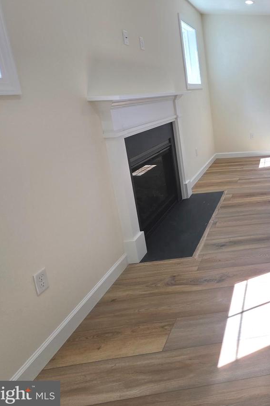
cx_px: 321
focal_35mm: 23
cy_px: 150
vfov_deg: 74.7
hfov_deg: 40.0
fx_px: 259
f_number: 1.9
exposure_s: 1/120
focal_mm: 2.2
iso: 20
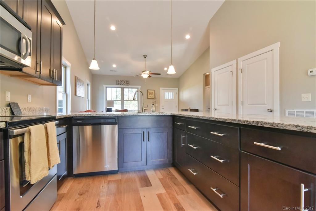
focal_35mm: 18
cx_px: 158
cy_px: 106
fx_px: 158
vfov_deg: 67.4
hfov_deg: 90.0
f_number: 10
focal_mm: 18
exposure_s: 1/100
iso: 4000
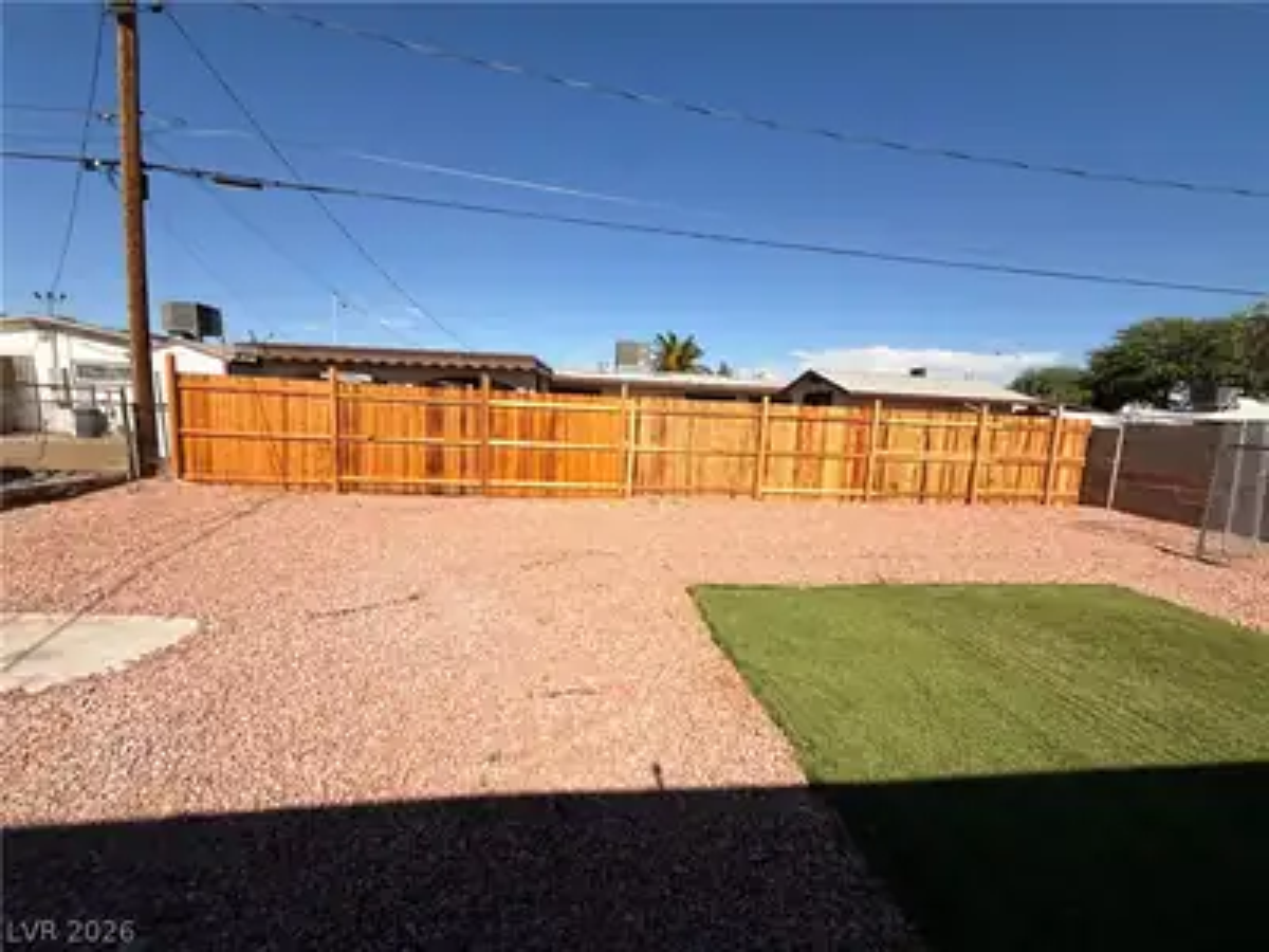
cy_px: 476
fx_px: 513
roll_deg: -3.2
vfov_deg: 85.7
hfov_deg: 102.1
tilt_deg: -7.9
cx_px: 634
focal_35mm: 14
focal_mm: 2.22
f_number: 2.2
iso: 50
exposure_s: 1/3663
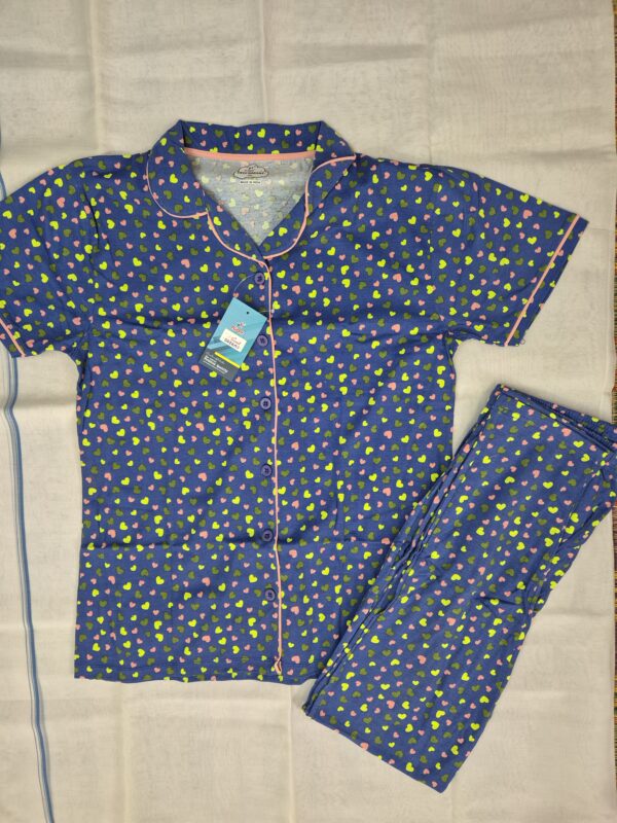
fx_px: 547
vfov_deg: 73.9
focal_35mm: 23
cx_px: 308
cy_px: 412
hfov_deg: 58.9
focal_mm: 5.4
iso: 800
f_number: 1.8
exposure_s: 1/100
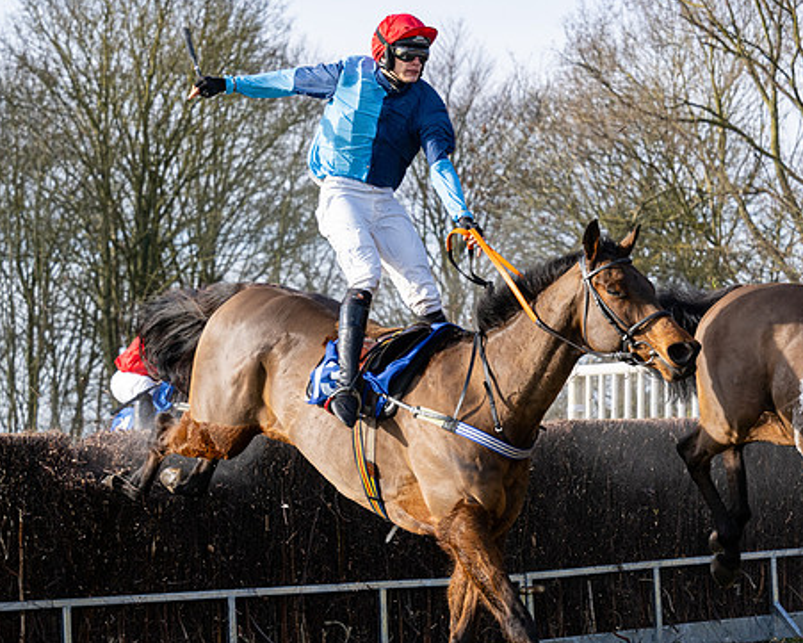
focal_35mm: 120
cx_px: 388
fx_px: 2853
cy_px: 459
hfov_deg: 16.0
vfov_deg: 12.8
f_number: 5
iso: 400
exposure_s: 1/1250
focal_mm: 70
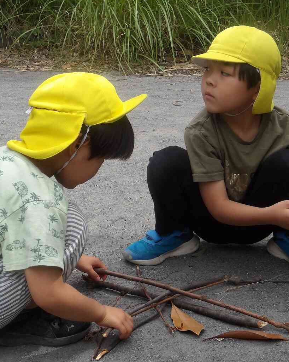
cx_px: 129
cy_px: 181
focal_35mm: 70
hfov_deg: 21.9
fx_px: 748
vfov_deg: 27.1
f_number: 4.2
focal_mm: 9.4
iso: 100
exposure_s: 1/456
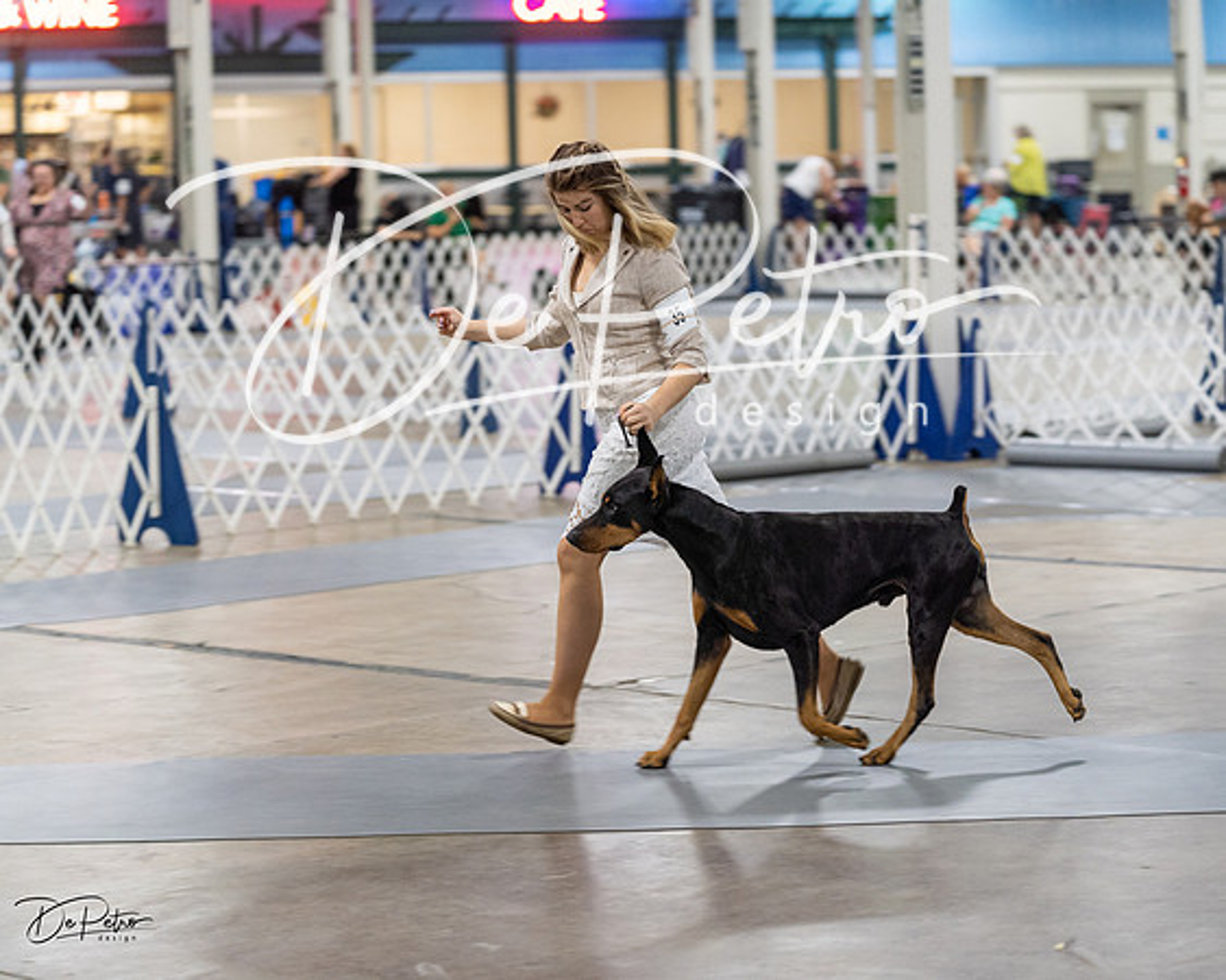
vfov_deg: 14.1
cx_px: 613
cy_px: 490
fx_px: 3962
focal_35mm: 109
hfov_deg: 17.6
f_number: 2.8
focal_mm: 97
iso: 2000
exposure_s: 1/160
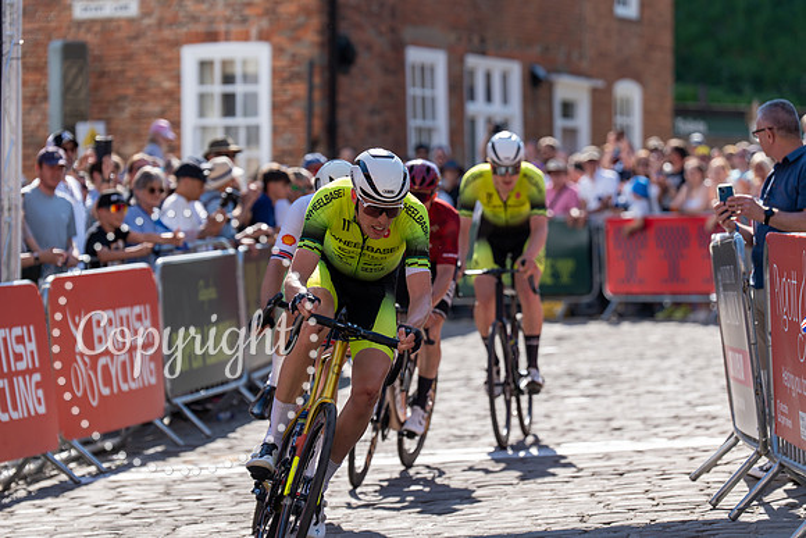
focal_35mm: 154
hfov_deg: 13.3
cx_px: 403
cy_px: 269
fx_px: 3449
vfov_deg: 8.9
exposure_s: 1/1000
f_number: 3.5
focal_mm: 154
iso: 125
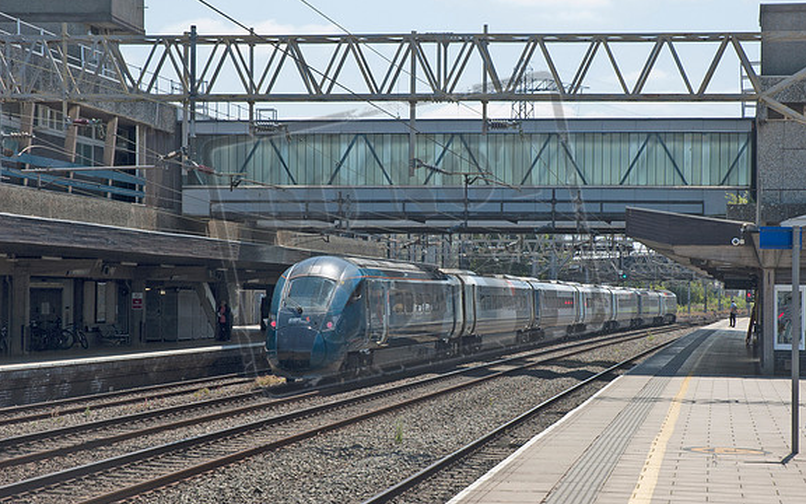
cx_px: 403
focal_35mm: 80
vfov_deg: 16.3
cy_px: 237
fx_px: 1757
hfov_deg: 25.8
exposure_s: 1/250
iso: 200
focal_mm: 52
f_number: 8
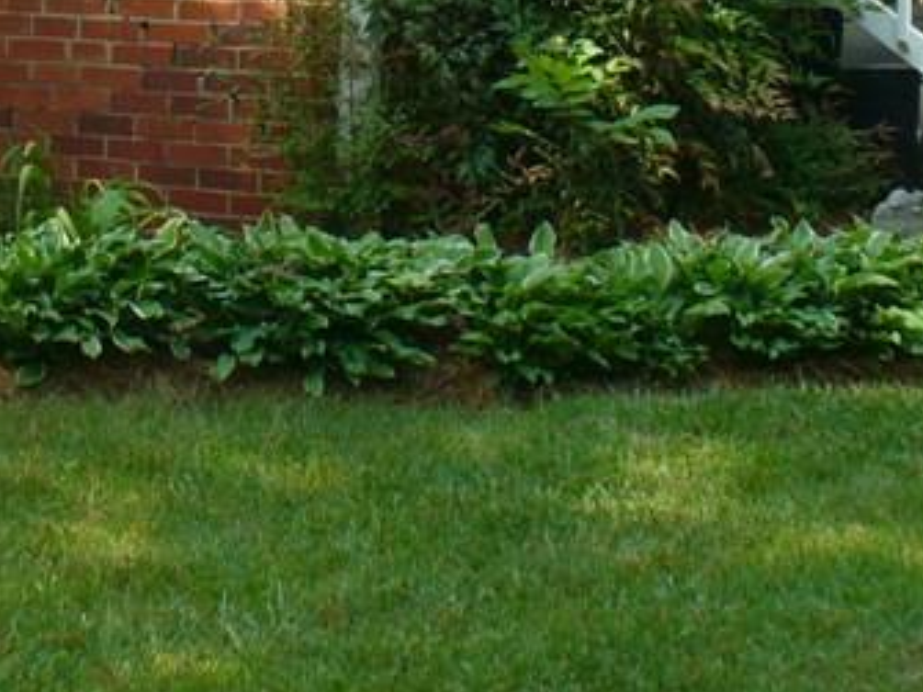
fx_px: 3012
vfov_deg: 12.6
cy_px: -229
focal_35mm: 113
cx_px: 350
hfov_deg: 17.4
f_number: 2.8
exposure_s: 1/250
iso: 80
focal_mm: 6.1
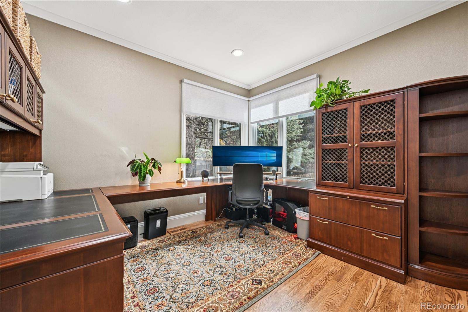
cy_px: 156
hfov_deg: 104.3
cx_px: 234
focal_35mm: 14
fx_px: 182
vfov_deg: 81.2
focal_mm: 14
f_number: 8
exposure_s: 1/10
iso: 400
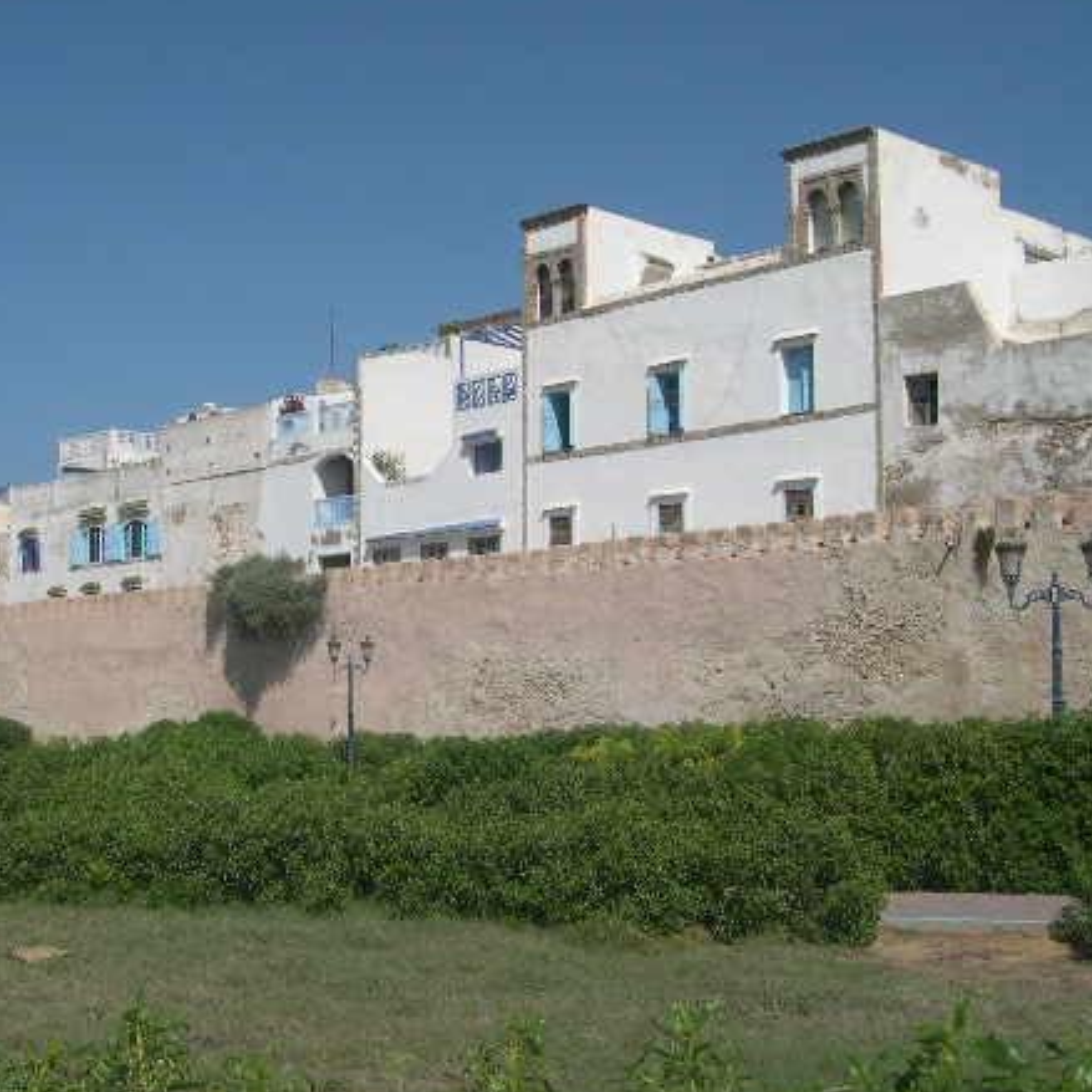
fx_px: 1749
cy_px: 562
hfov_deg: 34.3
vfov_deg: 34.7
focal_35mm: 49
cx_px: 346
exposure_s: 1/394
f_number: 7.6
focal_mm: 8
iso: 100
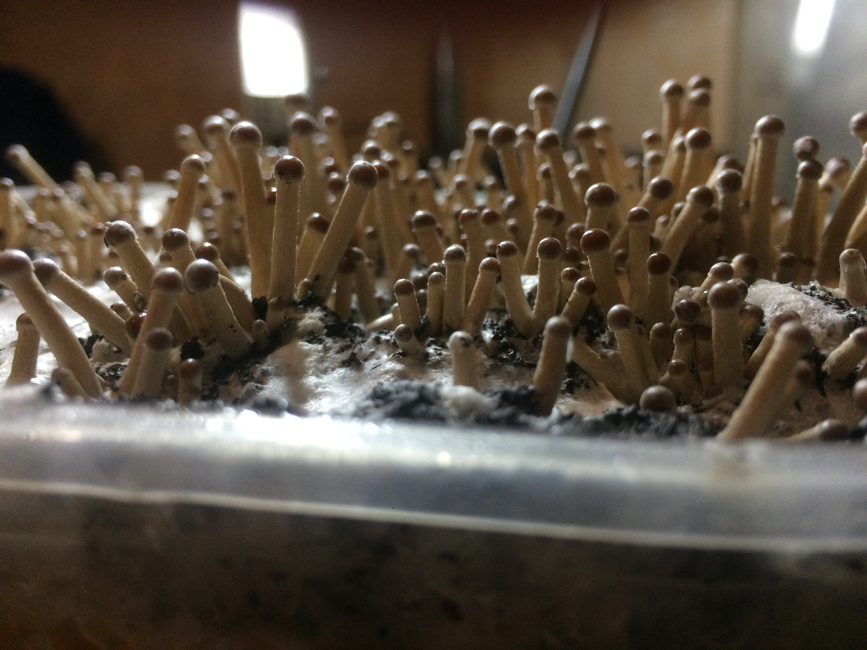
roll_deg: -1.0
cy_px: 325
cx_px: 434
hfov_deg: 61.7
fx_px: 726
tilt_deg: -16.1
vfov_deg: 48.2
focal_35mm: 29
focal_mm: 4.15
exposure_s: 1/33
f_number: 2.2
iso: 200
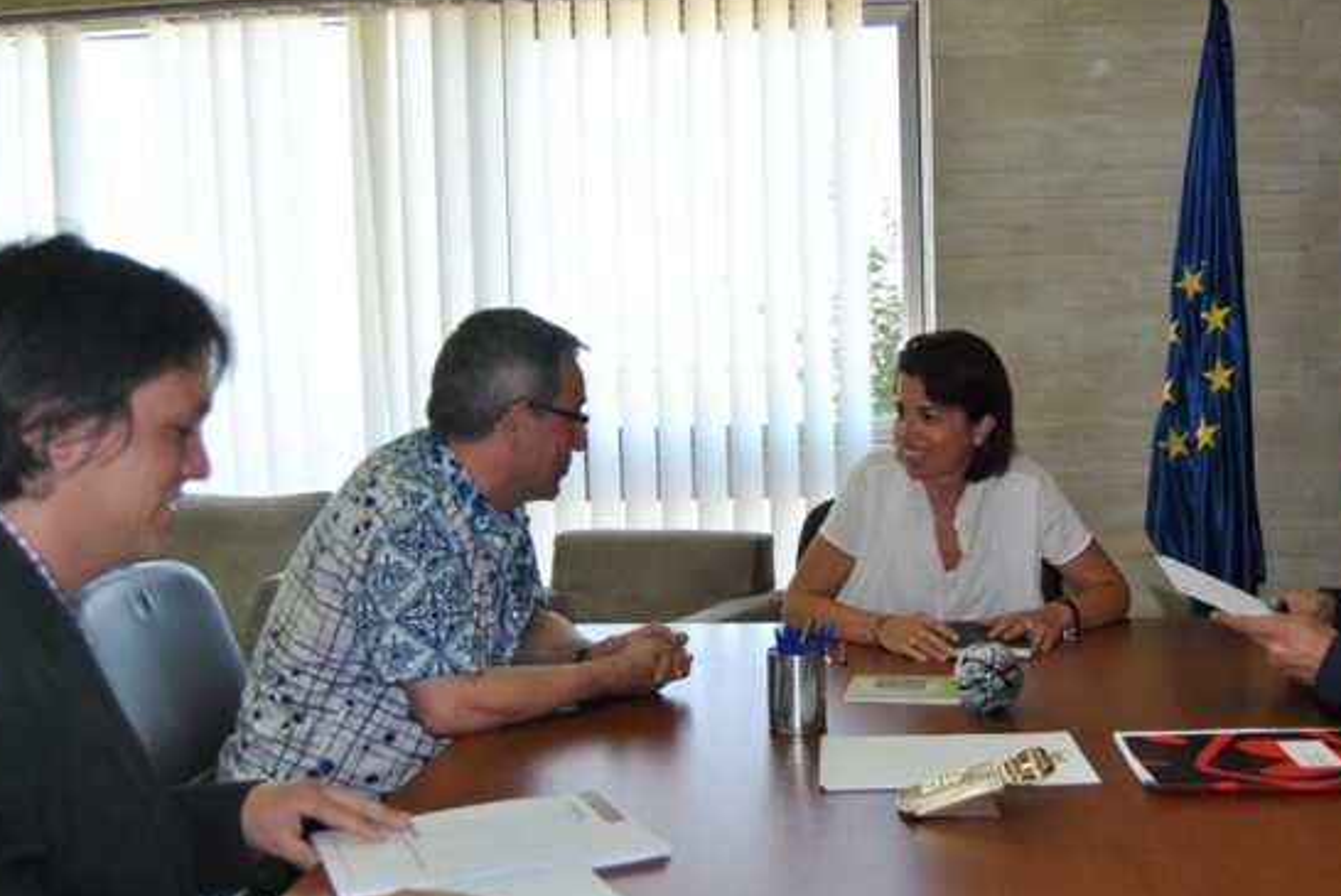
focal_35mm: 38
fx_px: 1417
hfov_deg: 50.4
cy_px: 474
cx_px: 788
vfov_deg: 35.1
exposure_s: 1/125
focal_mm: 18
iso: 200
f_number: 3.5
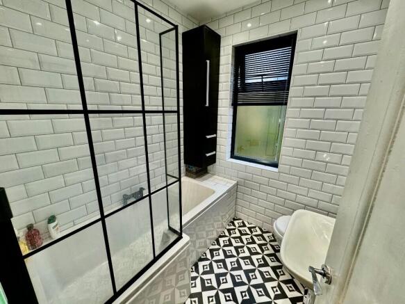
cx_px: 202
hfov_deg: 102.1
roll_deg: -0.2
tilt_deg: -16.3
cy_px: 152
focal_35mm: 14
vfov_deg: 85.7
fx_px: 164
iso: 160
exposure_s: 1/100
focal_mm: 2.22
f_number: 2.2
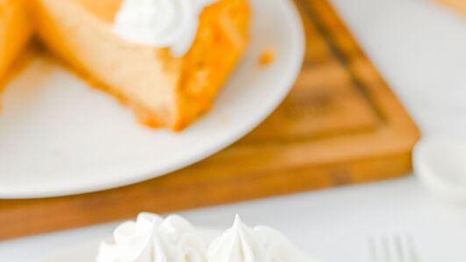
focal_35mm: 79
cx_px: 233
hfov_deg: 26.9
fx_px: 976
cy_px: 291
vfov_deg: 14.9
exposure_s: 1/200
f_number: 4
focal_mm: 50
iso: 360
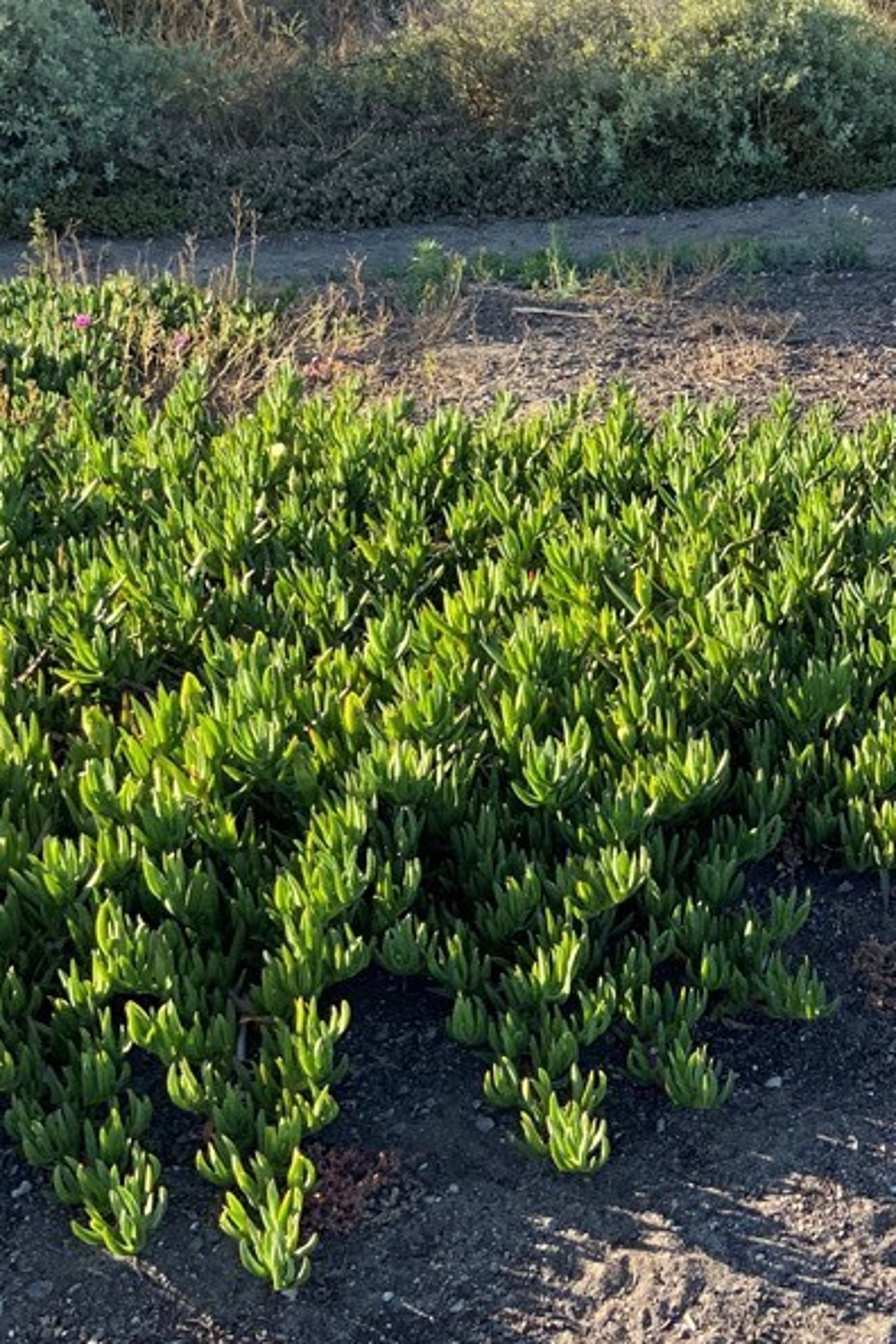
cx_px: 767
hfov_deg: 25.4
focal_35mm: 52
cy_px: 425
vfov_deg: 37.7
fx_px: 1941
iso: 16
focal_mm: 3
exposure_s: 1/674
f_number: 1.8
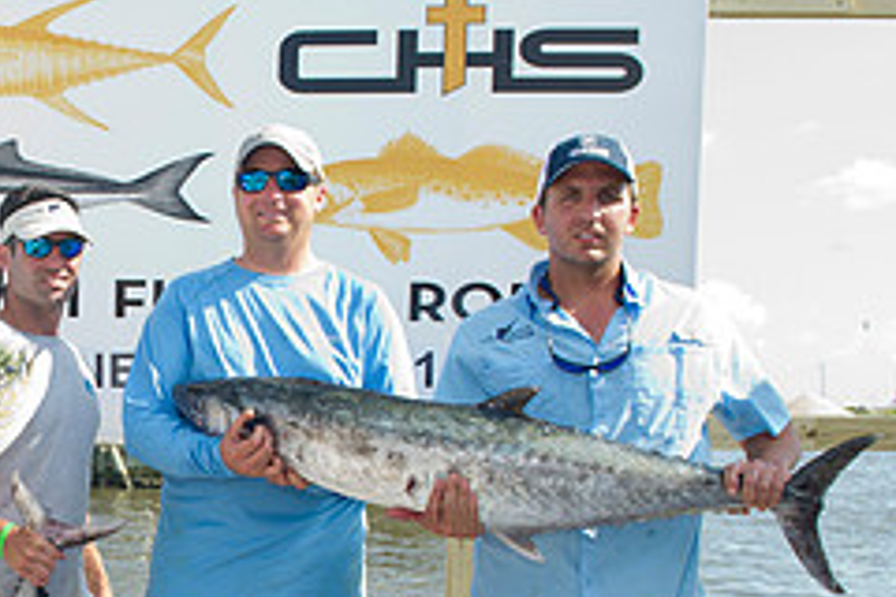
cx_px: 56
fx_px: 1443
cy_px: 507
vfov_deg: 22.9
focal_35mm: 58
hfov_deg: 32.4
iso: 125
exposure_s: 1/250
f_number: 5.6
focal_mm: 24
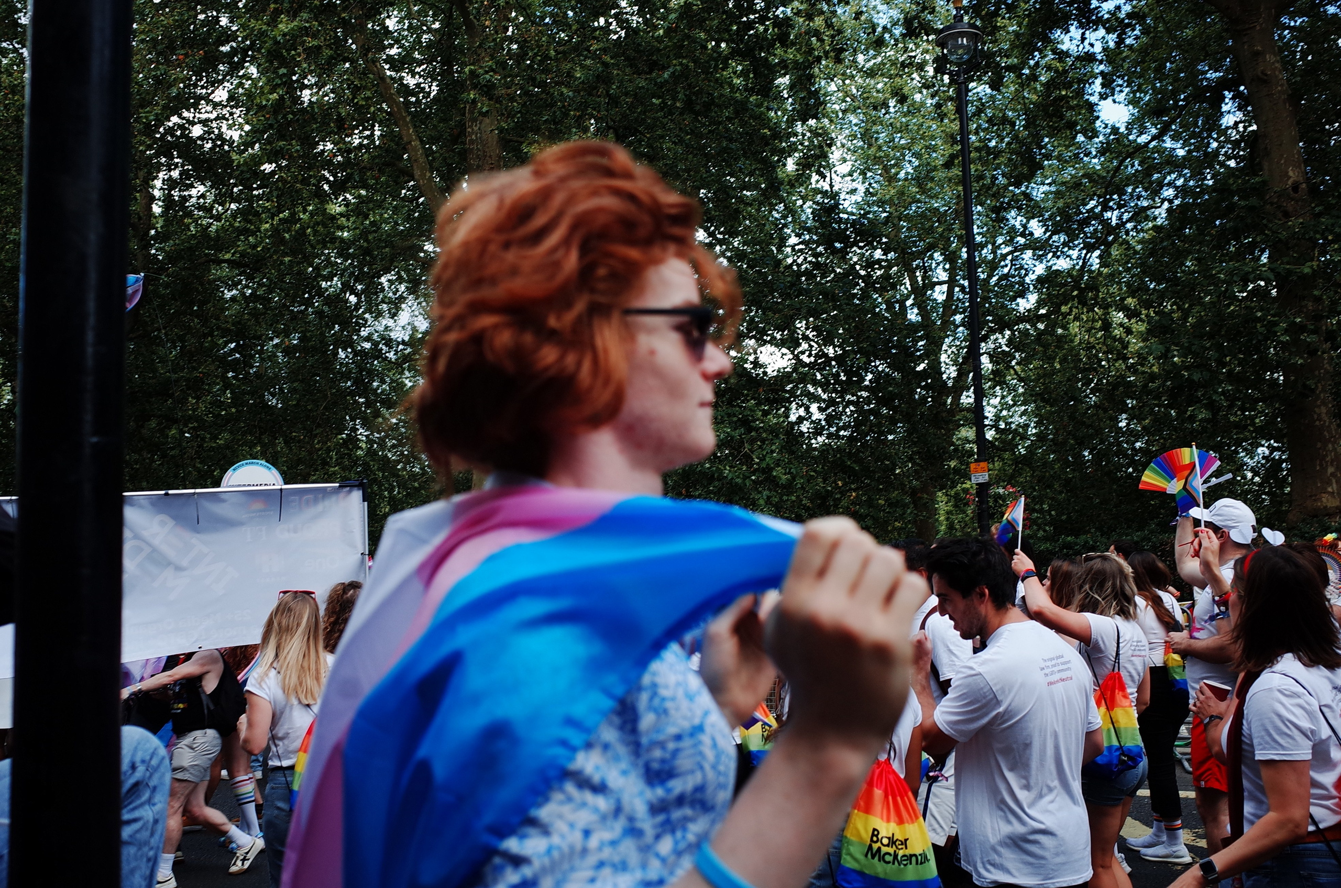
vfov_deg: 37.7
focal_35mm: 35
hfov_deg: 54.5
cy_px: 444
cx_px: 670
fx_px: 1301
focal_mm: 18.3
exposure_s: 1/400
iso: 125
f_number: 2.8
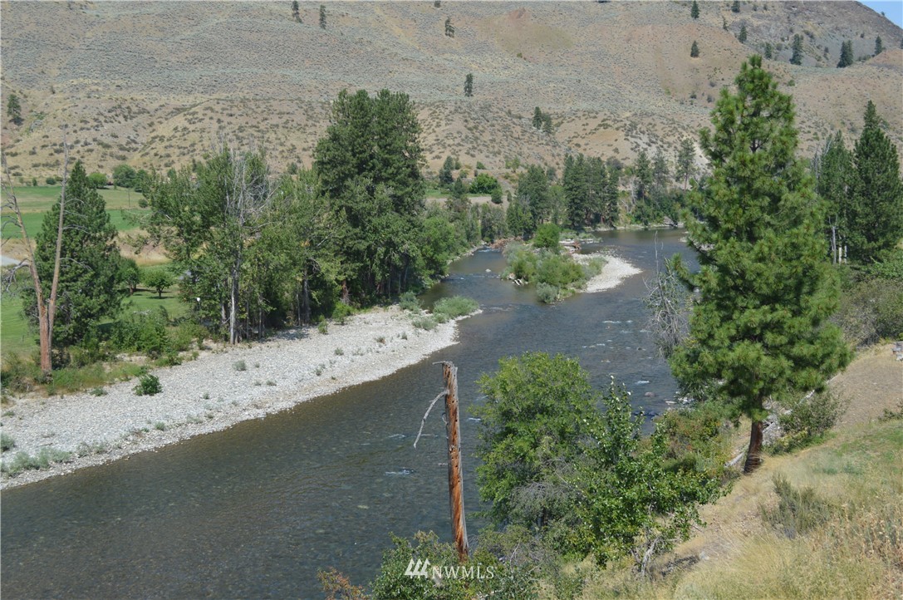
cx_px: 452
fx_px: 1052
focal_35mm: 42
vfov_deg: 31.8
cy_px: 300
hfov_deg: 46.4
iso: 100
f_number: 8
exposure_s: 1/250
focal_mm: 28
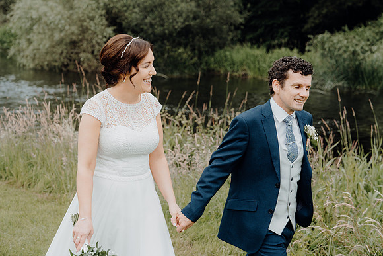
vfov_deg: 19.5
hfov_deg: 28.8
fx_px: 745
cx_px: 192
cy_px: 128
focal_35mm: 70
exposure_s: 1/200
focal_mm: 70
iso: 125
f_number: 5
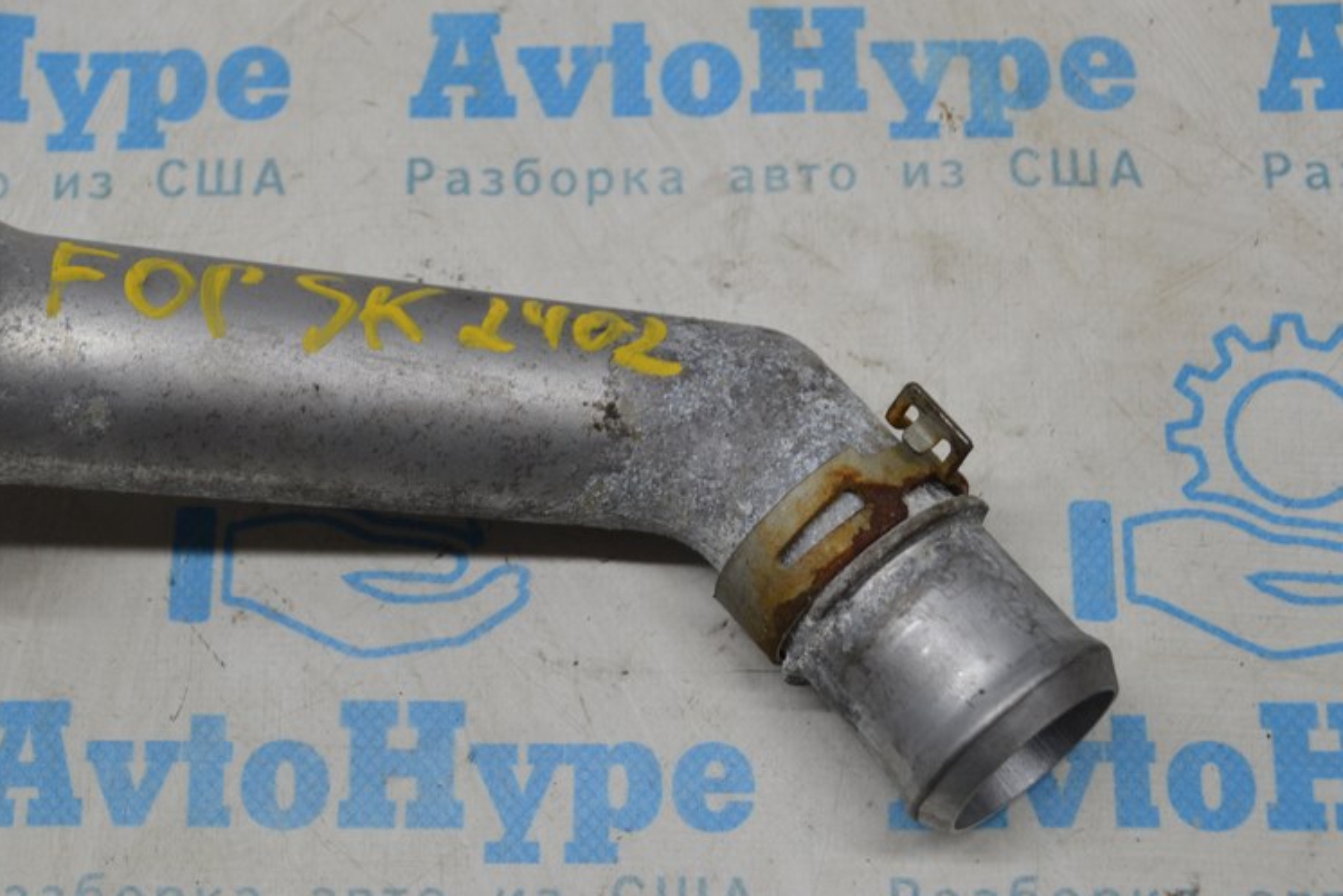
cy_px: 319
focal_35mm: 70
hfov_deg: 28.8
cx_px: 536
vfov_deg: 19.4
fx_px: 2612
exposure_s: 1/125
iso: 400
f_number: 5.6
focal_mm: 34
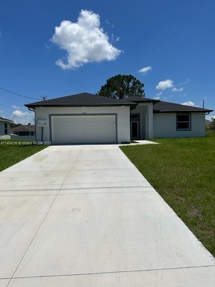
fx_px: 199
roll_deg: +0.8
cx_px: 108
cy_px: 144
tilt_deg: -2.5
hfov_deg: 56.8
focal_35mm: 24
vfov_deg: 71.6
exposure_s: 1/13699
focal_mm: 6.86
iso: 80
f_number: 1.78
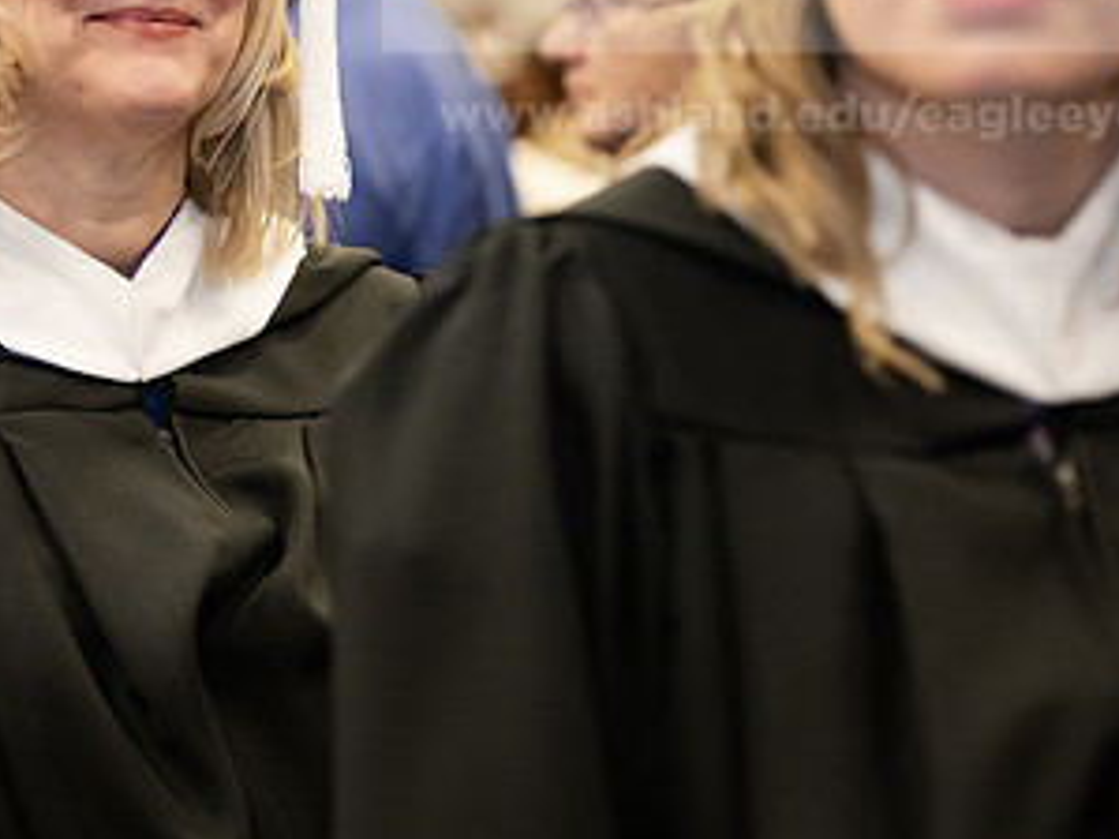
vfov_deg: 8.8
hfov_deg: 11.7
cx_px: 269
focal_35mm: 168
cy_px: 193
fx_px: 5429
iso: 2000
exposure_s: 1/200
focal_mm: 90
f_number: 3.2
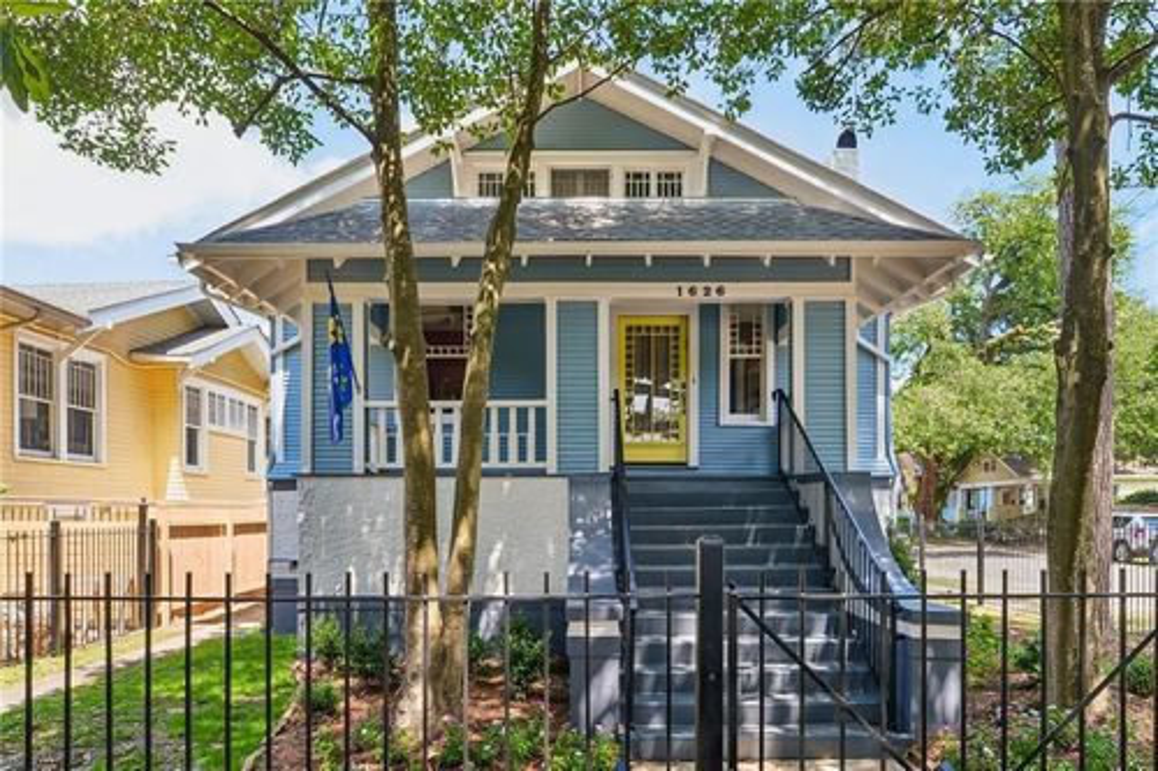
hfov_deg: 73.8
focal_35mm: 24
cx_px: 579
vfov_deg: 53.1
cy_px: 386
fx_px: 772
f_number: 13
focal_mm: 24
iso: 400
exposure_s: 1/40
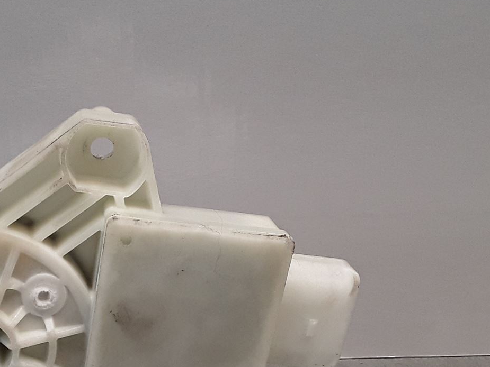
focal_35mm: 62
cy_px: 322
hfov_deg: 30.6
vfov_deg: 23.1
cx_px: 118
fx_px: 878
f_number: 1.9
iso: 40
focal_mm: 2.91
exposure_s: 1/112
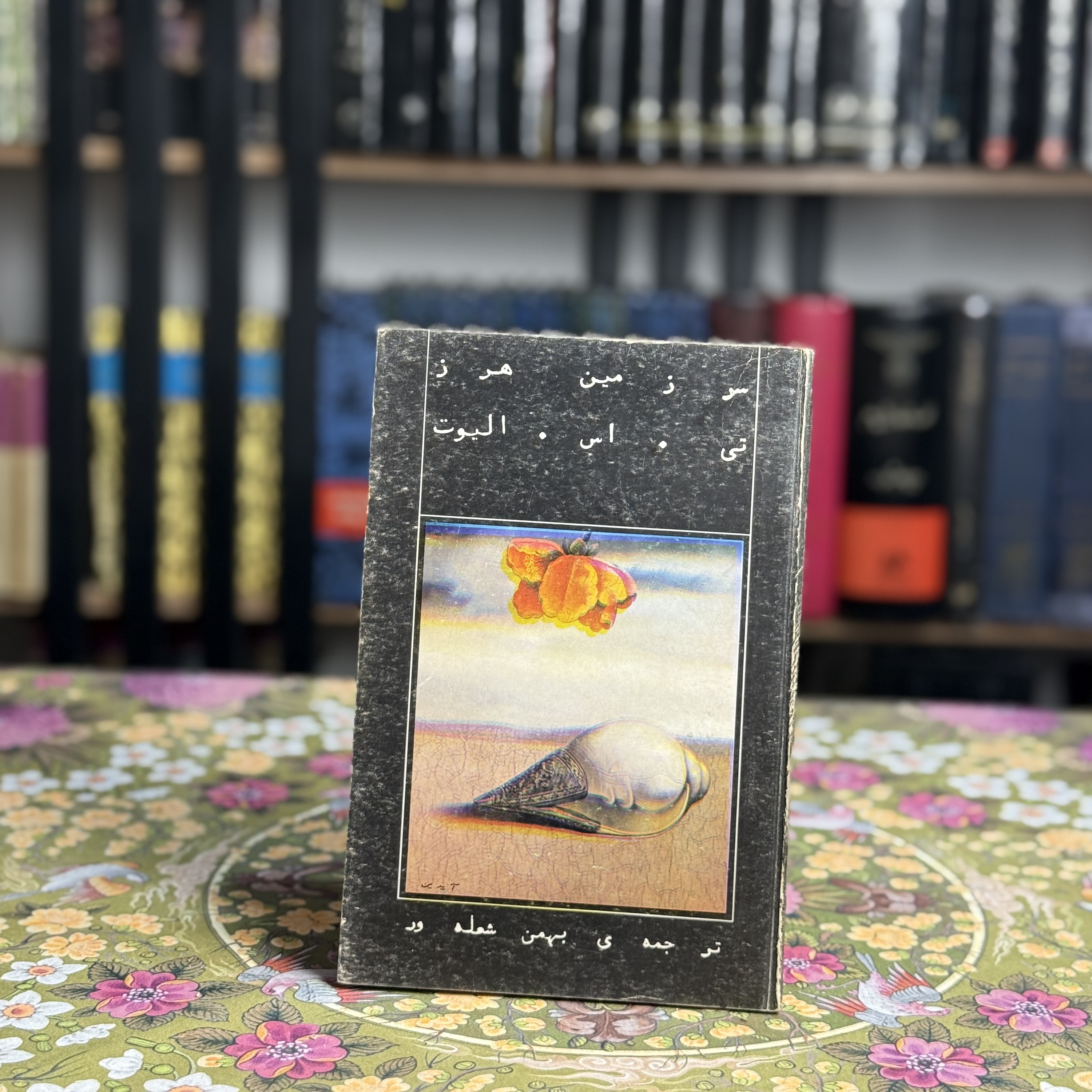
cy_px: 415
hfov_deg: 30.0
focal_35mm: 57
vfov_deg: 29.9
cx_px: 545
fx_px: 2034
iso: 160
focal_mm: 6.76
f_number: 1.78
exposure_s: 1/100
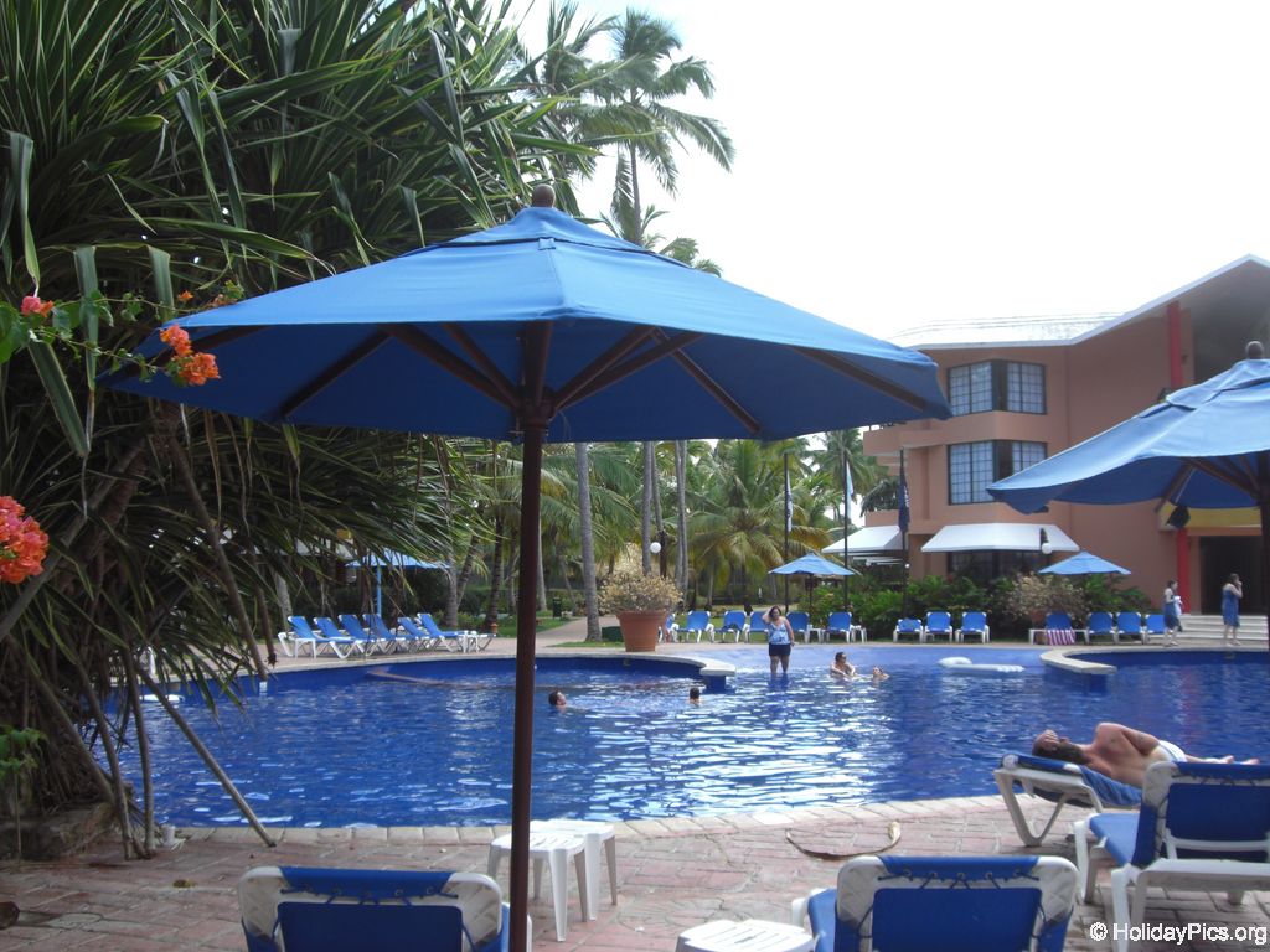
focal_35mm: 38
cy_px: 476
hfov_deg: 49.0
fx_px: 1394
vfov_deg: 37.7
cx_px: 635
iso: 64
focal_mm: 6.2
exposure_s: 1/200
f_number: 2.7
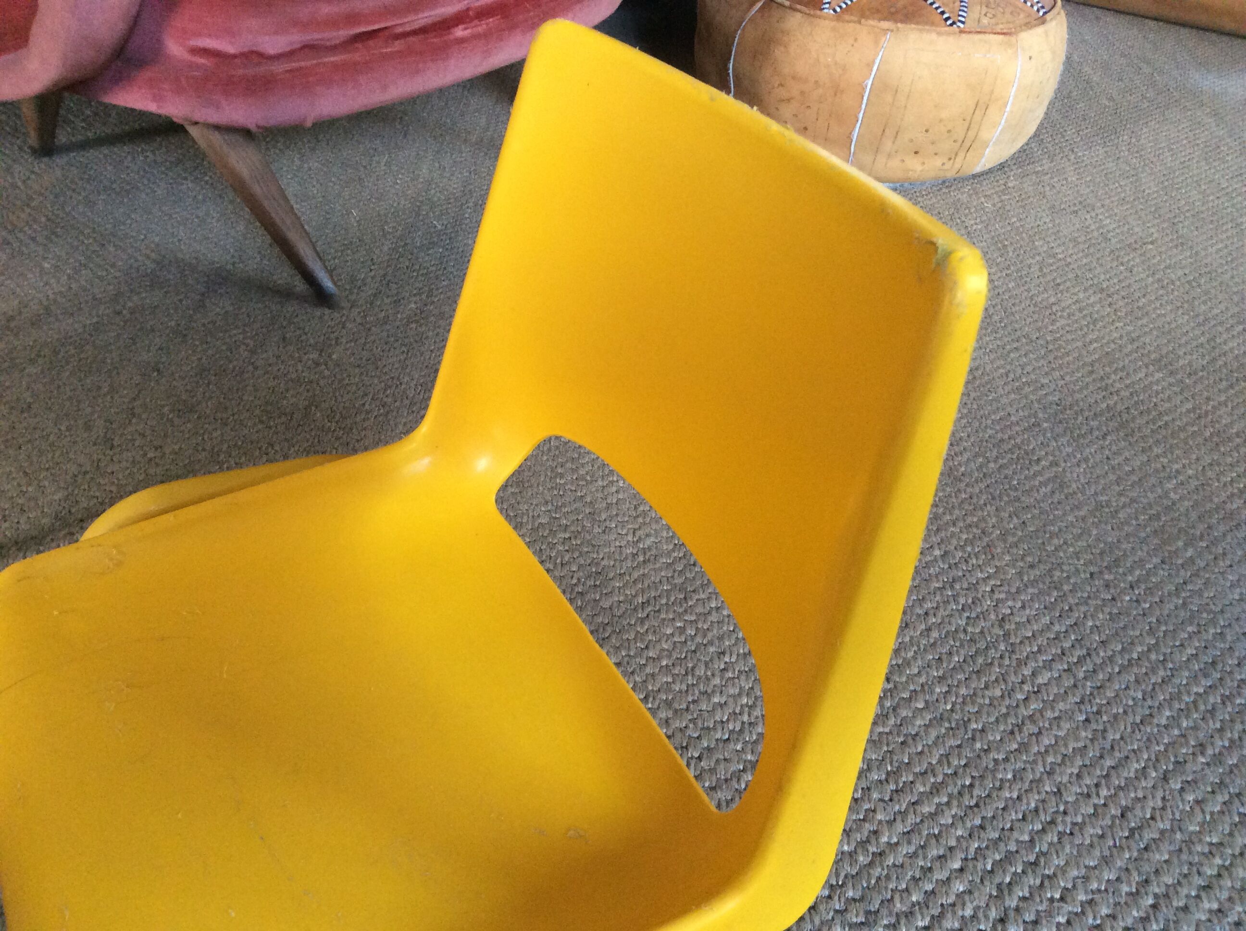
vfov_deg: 44.1
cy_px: 466
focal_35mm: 32
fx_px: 1150
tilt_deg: -36.4
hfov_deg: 56.9
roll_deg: -0.8
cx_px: 623
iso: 250
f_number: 2.4
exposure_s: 1/25
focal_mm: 3.3
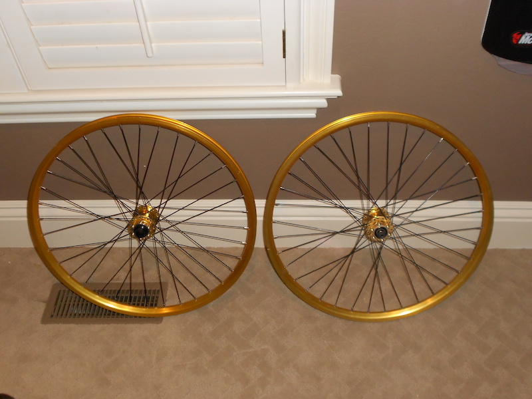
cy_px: 200
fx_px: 569
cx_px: 266
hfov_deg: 50.1
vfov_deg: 38.7
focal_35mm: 37
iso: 200
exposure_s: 1/30
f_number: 3.9
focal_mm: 6.7
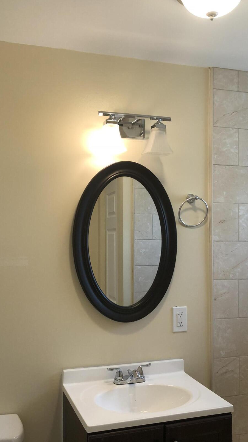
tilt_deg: +0.7
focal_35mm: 38
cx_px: 127
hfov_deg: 31.2
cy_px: 211
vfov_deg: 52.8
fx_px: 444
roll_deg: +1.2
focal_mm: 3.99
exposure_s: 1/30
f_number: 1.8
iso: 20
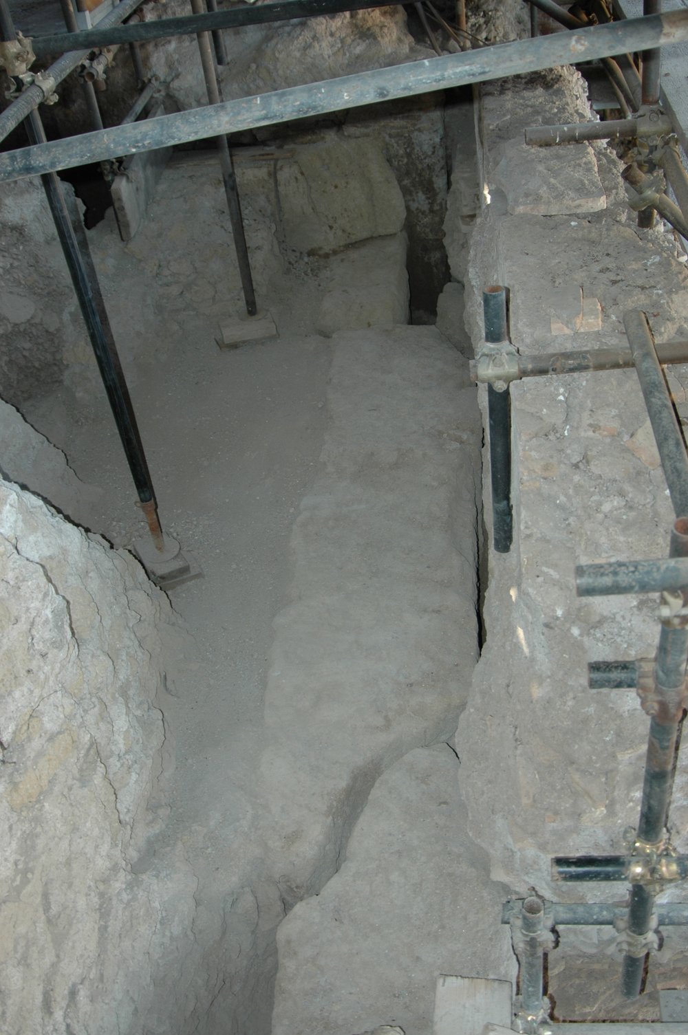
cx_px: 344
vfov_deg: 53.2
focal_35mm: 36
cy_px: 518
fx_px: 1034
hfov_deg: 36.8
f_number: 3.5
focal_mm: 24
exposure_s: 1/60
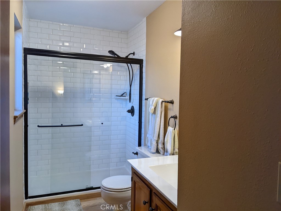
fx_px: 219
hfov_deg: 65.3
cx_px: 140
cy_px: 106
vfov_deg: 51.4
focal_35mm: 27
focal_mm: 4.38
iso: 368
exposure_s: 1/244
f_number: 1.73
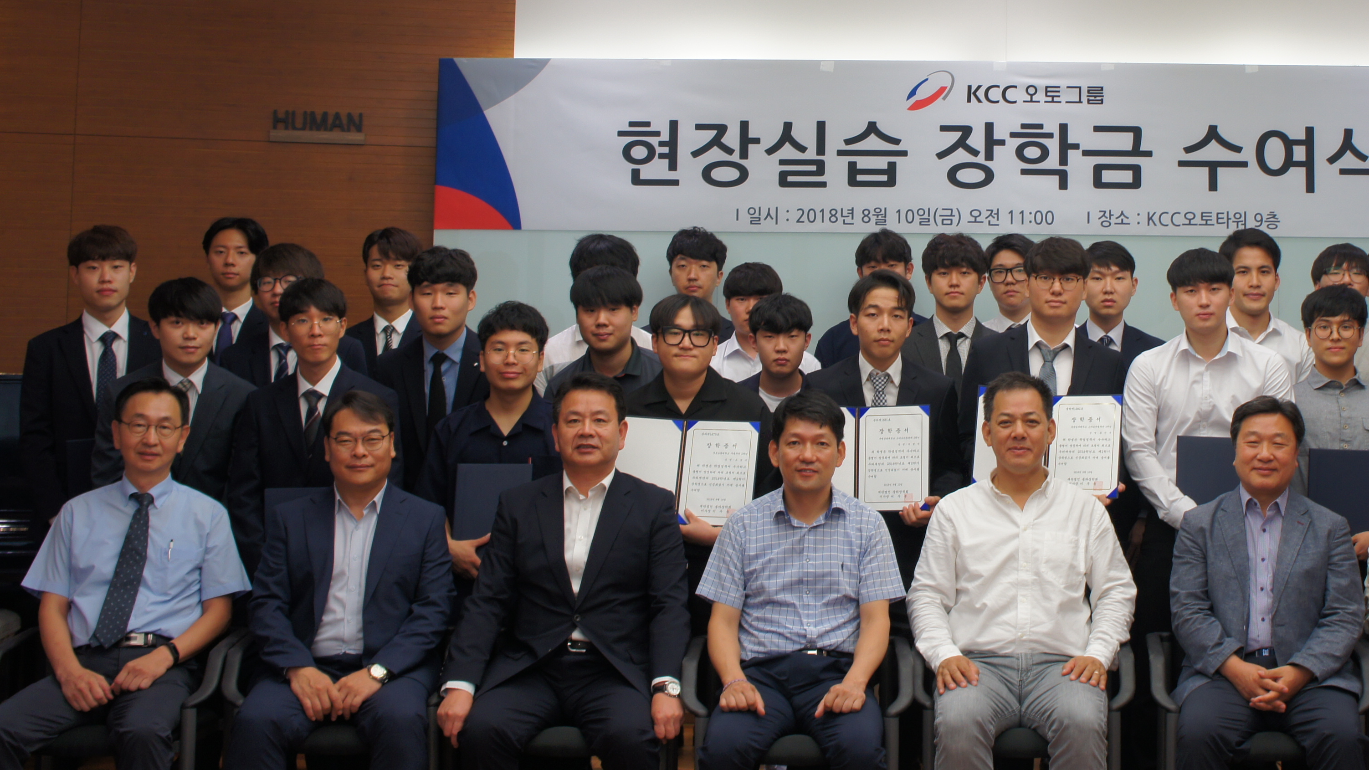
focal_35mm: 48
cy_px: 238
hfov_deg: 41.9
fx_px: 1742
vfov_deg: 24.8
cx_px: 990
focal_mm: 20
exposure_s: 1/60
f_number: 5
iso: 200
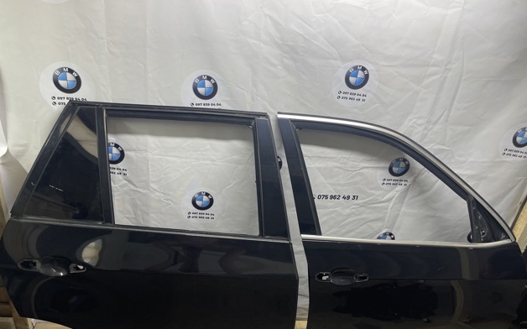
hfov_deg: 68.4
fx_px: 388
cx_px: 266
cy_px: 191
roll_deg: -7.5
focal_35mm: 27
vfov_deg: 45.8
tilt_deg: -28.8
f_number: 1.6
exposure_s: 1/100
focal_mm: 5.1
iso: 50
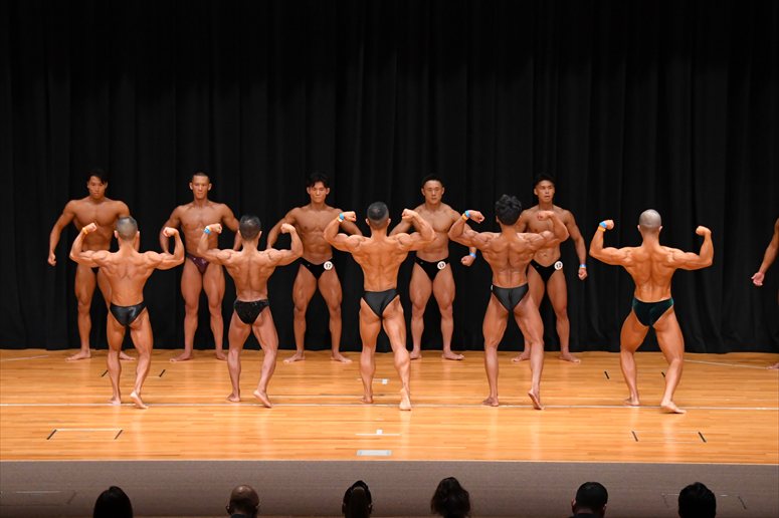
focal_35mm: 135
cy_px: 259
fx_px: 2920
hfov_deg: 15.2
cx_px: 390
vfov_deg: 10.2
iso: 4000
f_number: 5.6
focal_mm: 90
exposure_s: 1/400
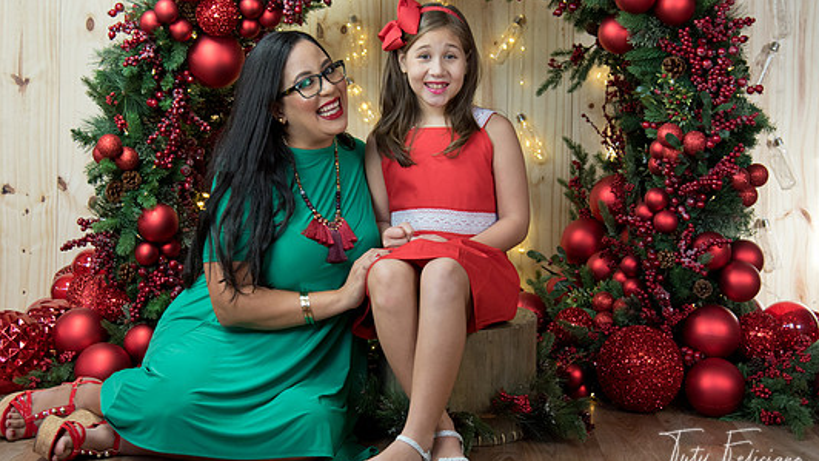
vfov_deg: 16.7
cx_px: 365
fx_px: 1563
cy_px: 179
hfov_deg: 29.3
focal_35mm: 72
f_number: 4.5
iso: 1000
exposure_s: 1/80
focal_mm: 50
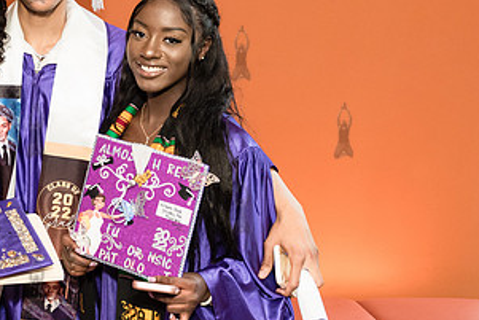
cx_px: 44
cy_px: 105
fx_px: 825
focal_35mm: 62
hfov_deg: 30.8
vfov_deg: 21.8
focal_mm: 28
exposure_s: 1/200
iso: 2000
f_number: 5
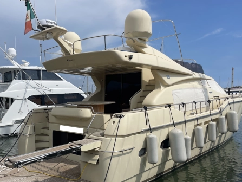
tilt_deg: -3.1
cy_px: 111
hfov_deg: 56.6
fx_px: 224
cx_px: 106
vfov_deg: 43.9
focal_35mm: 32
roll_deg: +1.1
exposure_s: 1/7299
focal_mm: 4.2
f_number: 1.6
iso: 32
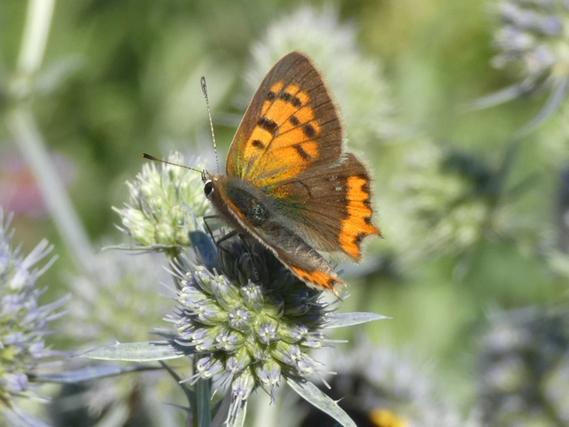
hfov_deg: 14.9
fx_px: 2170
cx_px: 284
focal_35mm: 132
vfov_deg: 11.2
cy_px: 214
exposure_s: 1/125
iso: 80
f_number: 5.2
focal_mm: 23.7
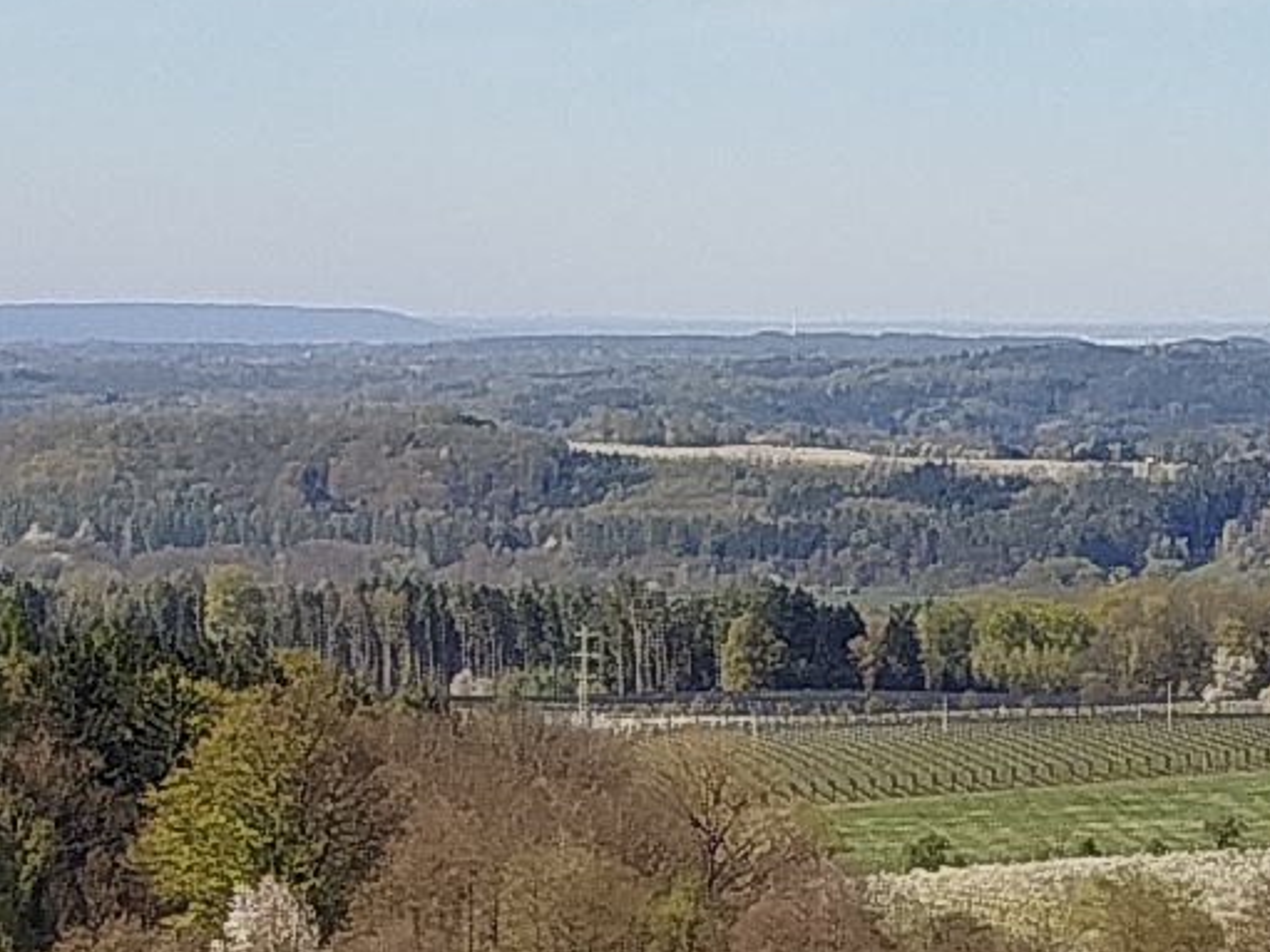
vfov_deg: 7.9
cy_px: 395
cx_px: 273
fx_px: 6896
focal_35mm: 188
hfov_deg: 10.5
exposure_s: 1/1080
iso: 50
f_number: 1.7
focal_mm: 5.31
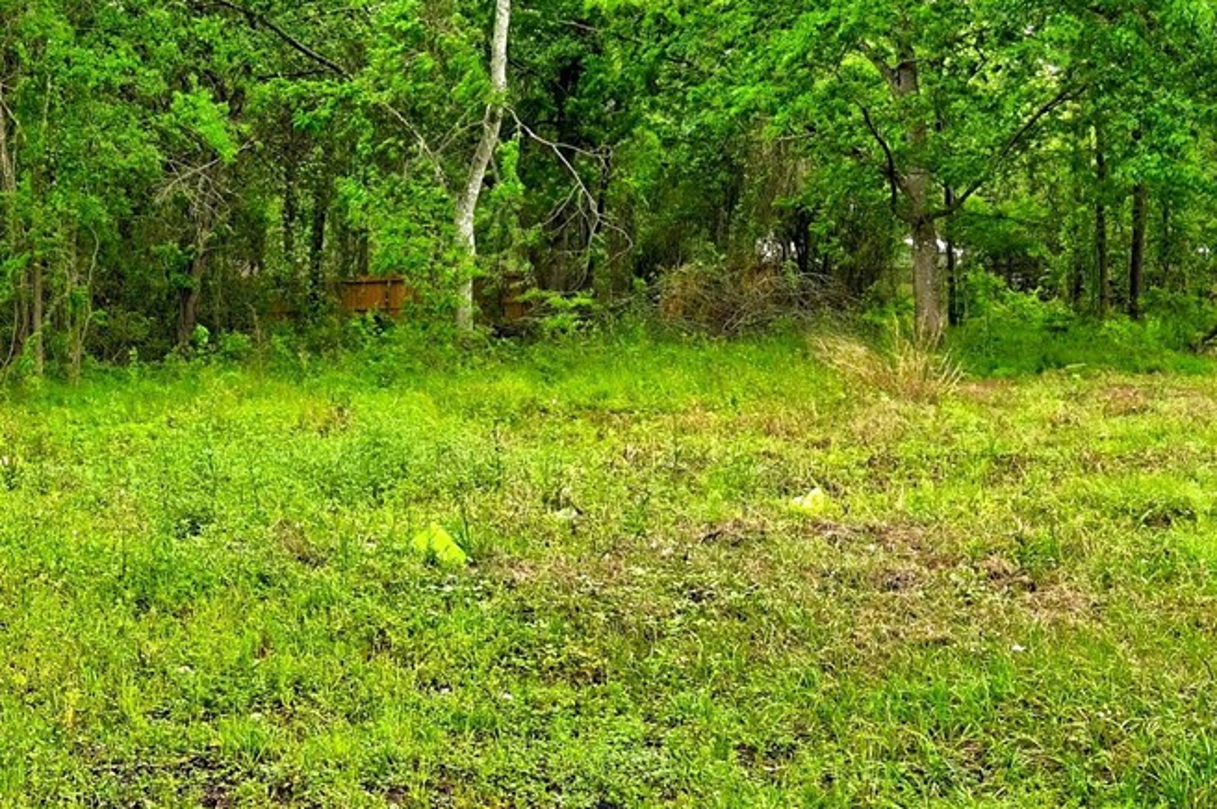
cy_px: 291
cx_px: 265
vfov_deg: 20.9
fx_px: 2184
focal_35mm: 65
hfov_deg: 30.5
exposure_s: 1/100
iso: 400
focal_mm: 19.5
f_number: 8
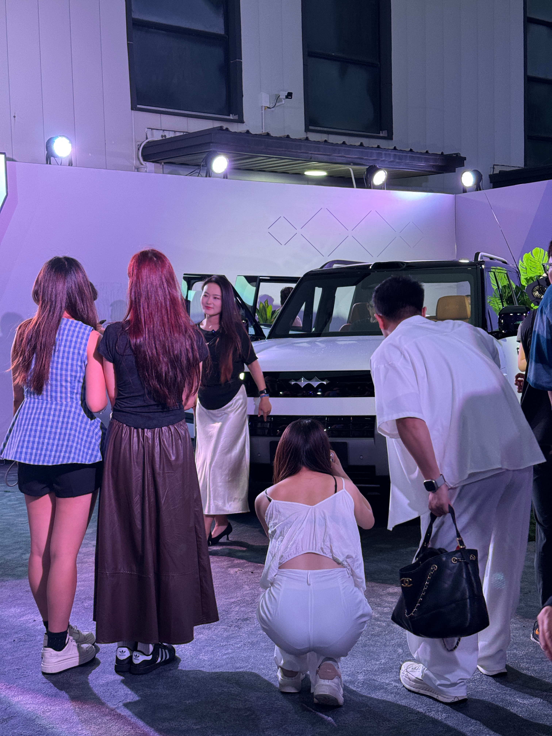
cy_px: 368
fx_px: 1021
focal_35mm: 48
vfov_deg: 39.7
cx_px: 276
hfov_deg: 30.3
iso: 100
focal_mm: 6.76
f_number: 1.78
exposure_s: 1/60
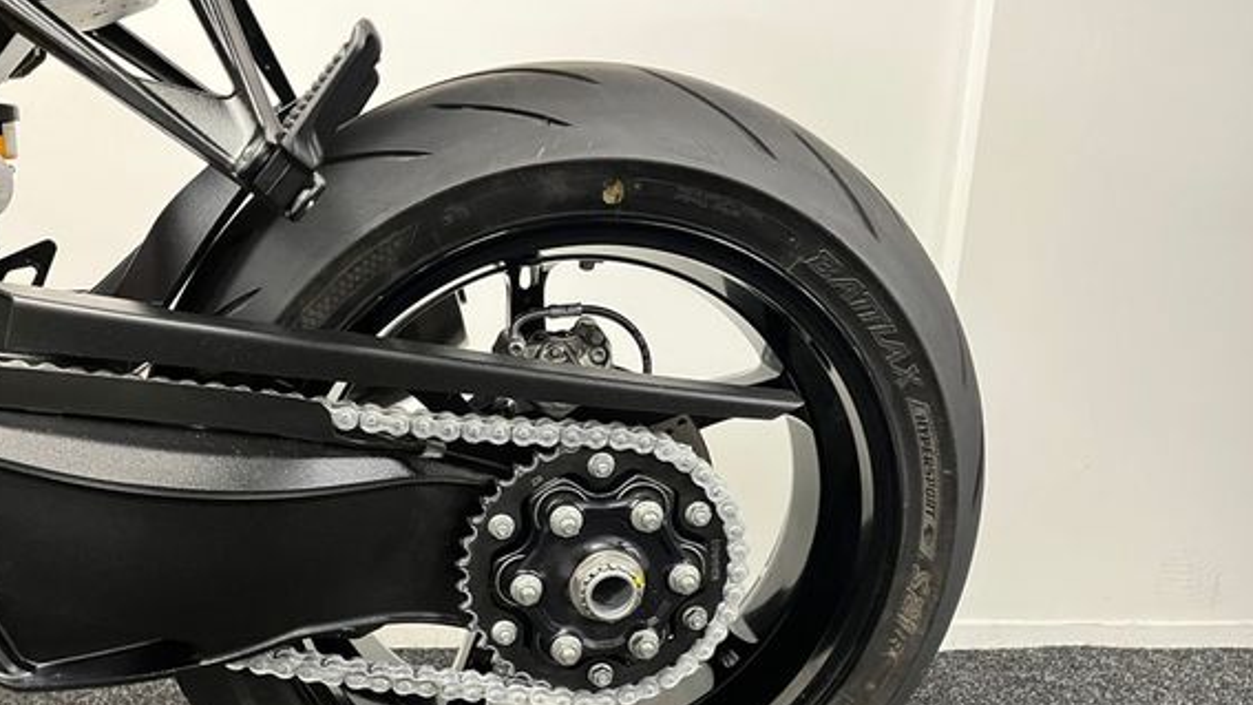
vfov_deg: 36.0
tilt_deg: -15.3
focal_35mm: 32
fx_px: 1063
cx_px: 550
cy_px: 508
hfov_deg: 60.8
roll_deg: -2.6
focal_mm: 5.1
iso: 400
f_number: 1.6
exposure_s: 1/33
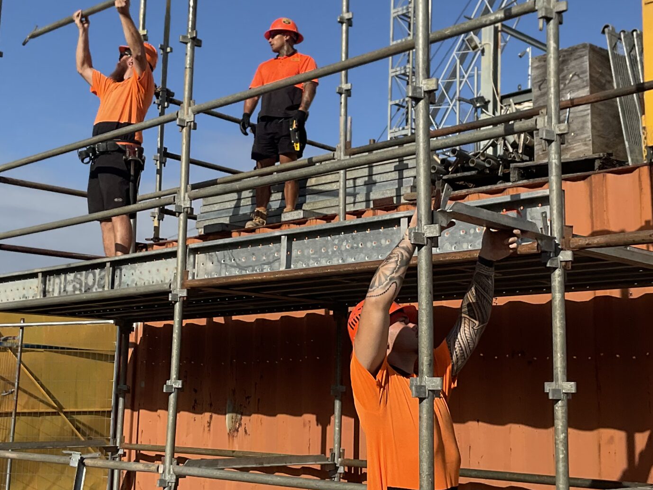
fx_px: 1019
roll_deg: -0.6
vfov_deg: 27.0
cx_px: 349
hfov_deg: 35.5
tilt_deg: +7.4
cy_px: 234
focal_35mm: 54
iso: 16
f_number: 1.8
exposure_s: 1/2141
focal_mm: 3
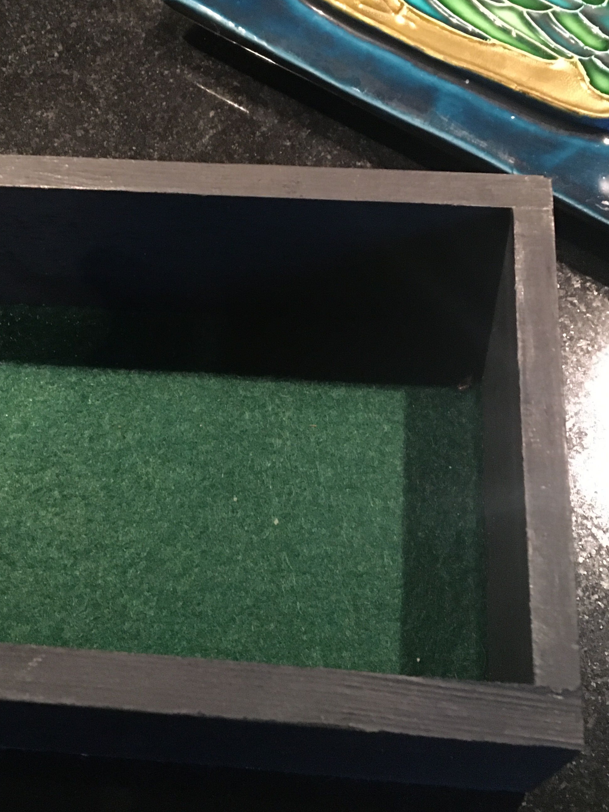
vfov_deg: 41.6
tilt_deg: -57.1
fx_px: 1055
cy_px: 282
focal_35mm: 45
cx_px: 253
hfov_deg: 32.1
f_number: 2.2
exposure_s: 1/17
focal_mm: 4.15
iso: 320
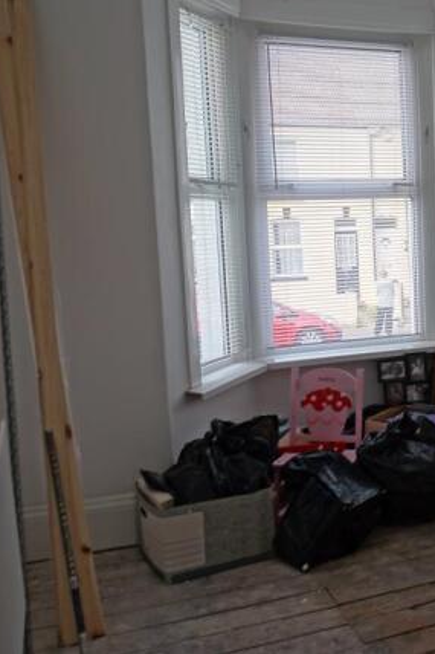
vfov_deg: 42.8
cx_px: 462
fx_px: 834
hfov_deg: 27.1
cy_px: 322
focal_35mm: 46
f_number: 9
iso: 100
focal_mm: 20
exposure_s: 1/6
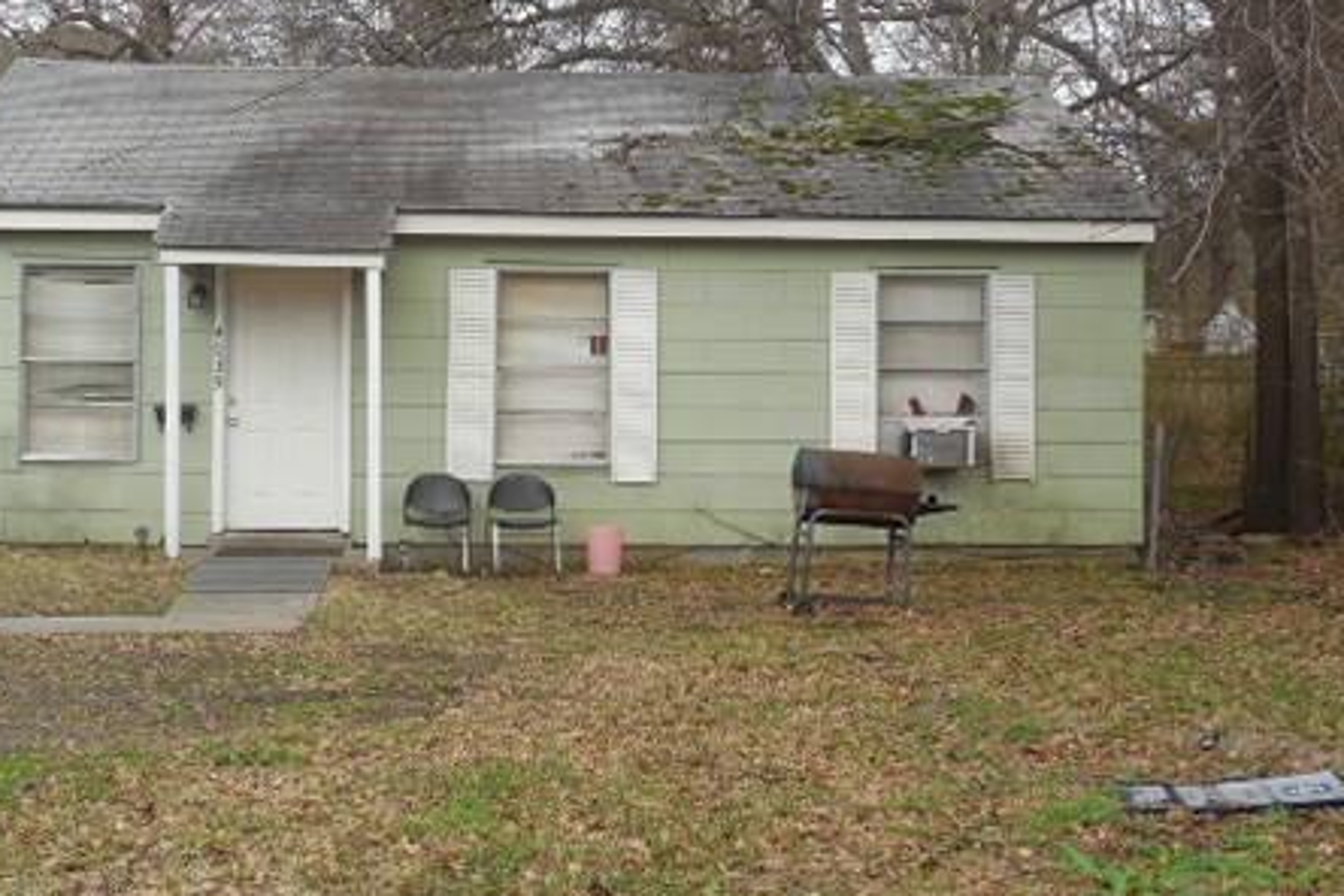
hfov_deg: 33.4
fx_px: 2240
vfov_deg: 22.5
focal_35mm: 60
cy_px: 315
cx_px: 642
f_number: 3.6
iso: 125
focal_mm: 7.1
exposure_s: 1/250
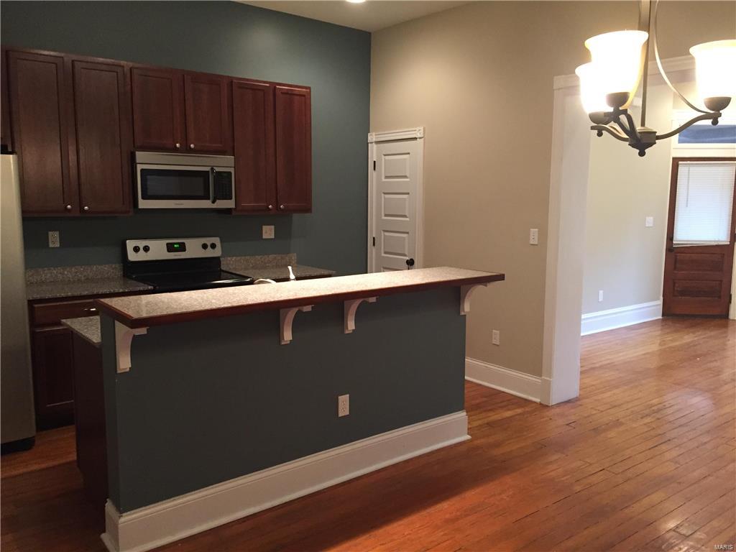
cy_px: 276
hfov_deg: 61.7
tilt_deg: -8.4
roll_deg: -1.5
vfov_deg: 48.2
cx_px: 368
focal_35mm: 29
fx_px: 617
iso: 250
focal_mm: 4.15
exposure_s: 1/30
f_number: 2.2
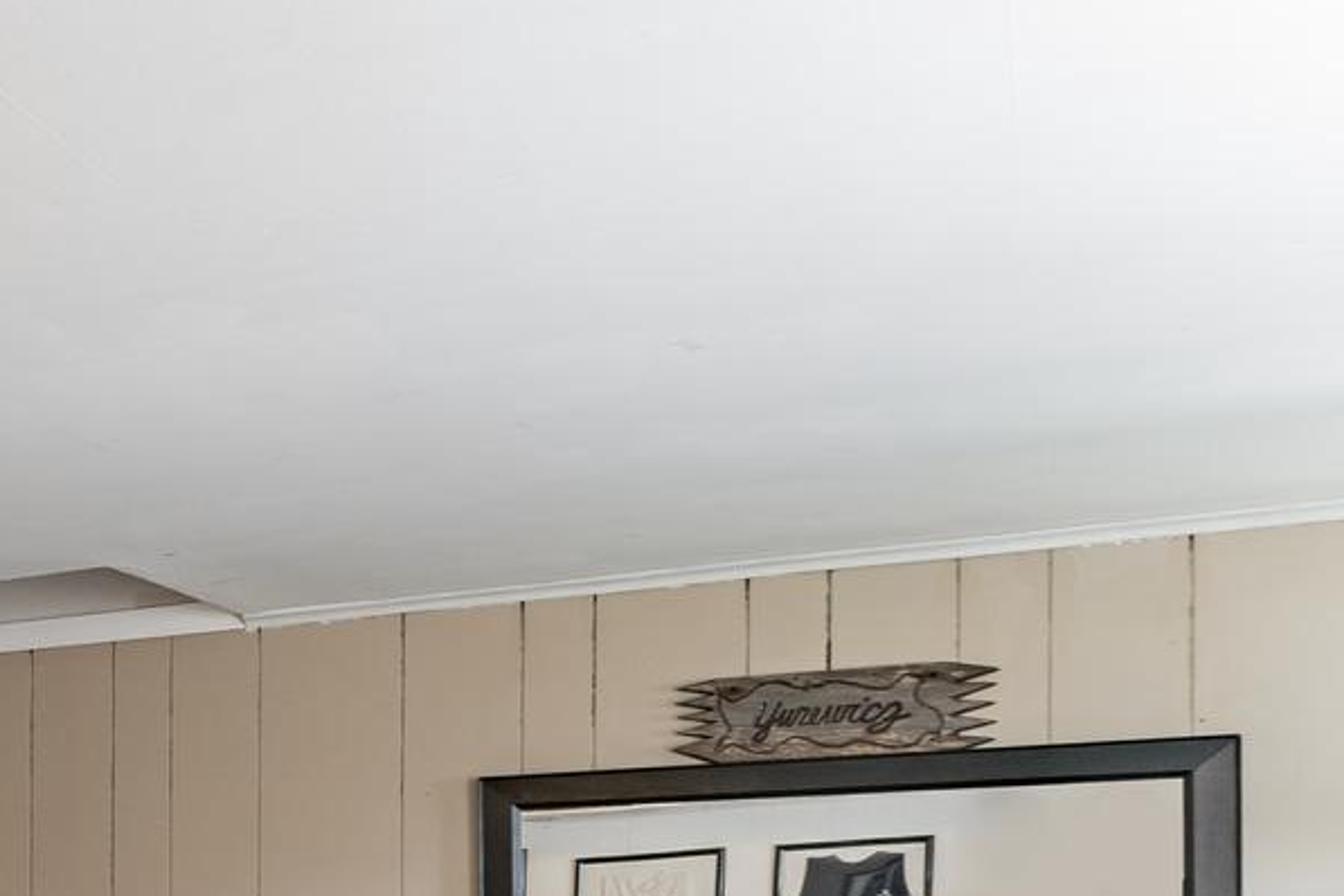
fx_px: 1792
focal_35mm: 48
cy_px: 1165
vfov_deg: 24.5
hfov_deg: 25.1
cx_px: -871
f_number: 9
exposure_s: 1/5
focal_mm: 14
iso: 250
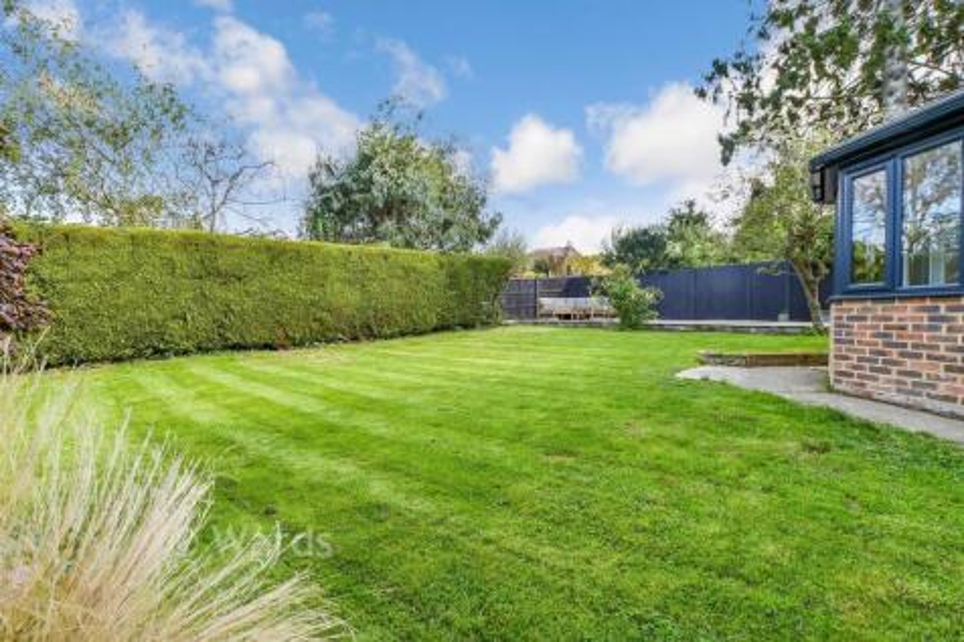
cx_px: 482
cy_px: 321
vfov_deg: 51.3
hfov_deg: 71.5
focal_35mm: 25
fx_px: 669
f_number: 8
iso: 160
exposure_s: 1/125
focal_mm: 17
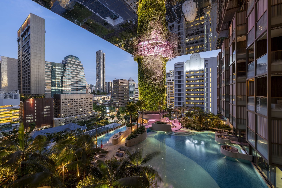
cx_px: 141
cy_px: 94
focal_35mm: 14
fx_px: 110
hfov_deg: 104.3
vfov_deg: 81.2
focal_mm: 14
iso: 100
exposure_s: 1
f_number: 8
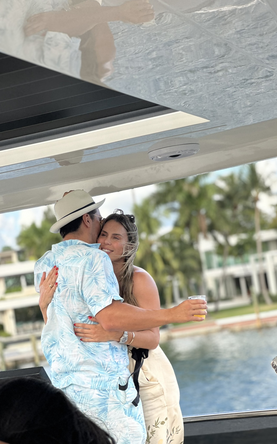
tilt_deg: +4.8
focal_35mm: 82
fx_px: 991
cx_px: 159
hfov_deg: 15.9
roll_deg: +7.9
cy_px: 221
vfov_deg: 25.2
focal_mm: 9
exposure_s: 1/123
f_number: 2.8
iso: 20
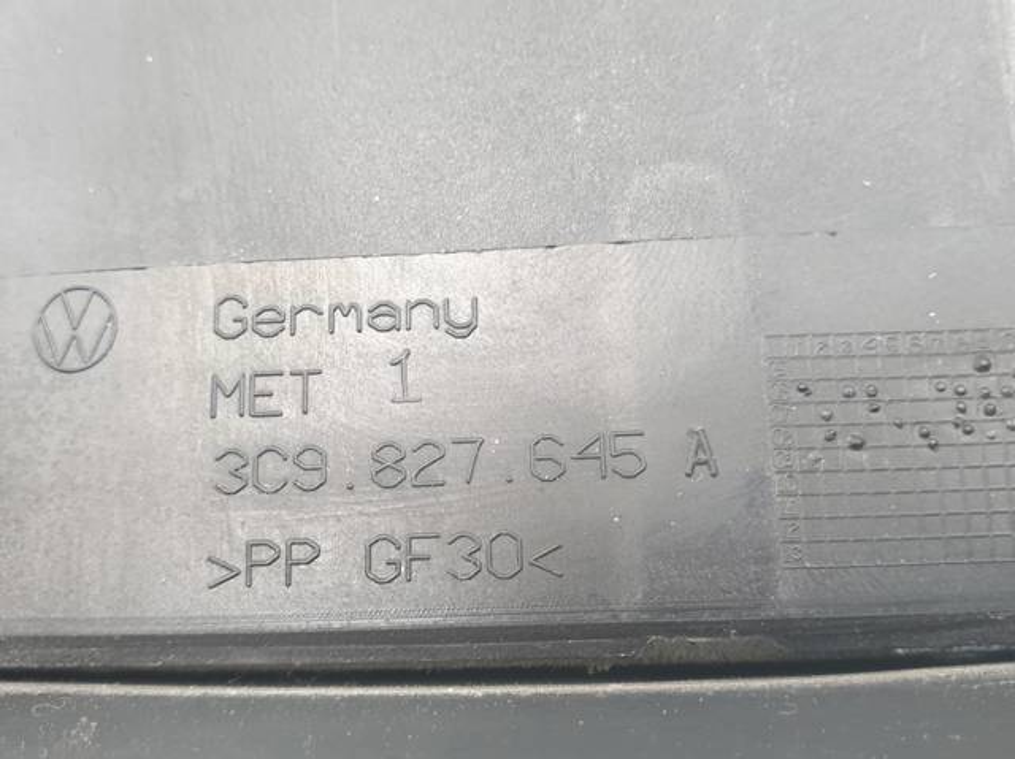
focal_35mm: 26
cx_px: 508
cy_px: 380
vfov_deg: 53.0
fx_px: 762
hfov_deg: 67.3
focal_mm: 4.3
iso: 80
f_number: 2.4
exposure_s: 1/50
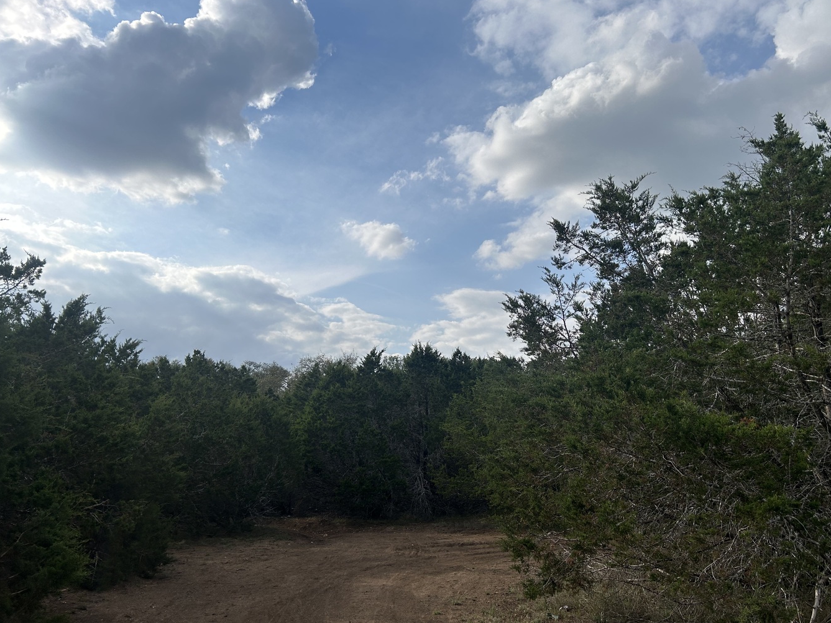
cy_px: 312
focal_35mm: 28
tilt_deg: +12.4
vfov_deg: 49.8
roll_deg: -1.4
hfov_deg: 63.4
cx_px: 444
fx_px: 672
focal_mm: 5.7
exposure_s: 1/7463
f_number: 1.5
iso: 50
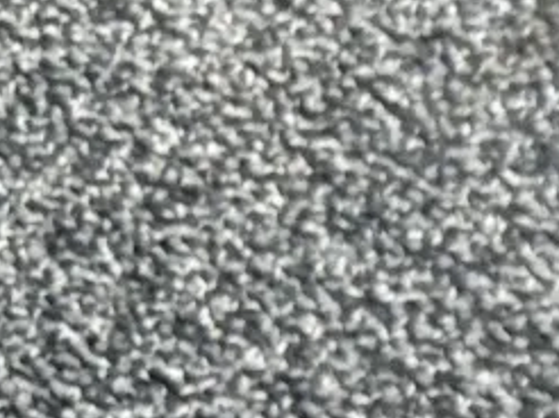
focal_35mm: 203
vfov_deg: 6.9
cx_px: 1743
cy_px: 1029
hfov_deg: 8.1
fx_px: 3275
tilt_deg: -59.3
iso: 400
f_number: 1.6
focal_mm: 5.96
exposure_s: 1/50
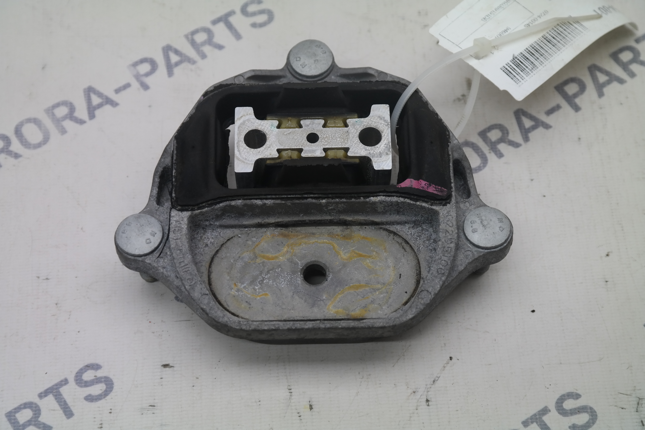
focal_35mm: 84
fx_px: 1505
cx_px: 322
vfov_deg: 16.3
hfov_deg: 24.2
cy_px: 215
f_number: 5.6
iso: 400
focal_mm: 55
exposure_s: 1/80
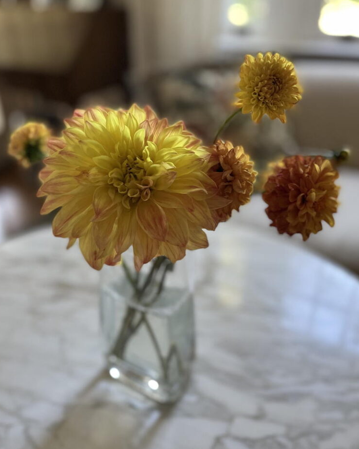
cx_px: 179
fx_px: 372
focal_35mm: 28
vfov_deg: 62.2
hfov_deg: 51.5
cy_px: 219
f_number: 1.6
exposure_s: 1/60
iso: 250
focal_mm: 5.1
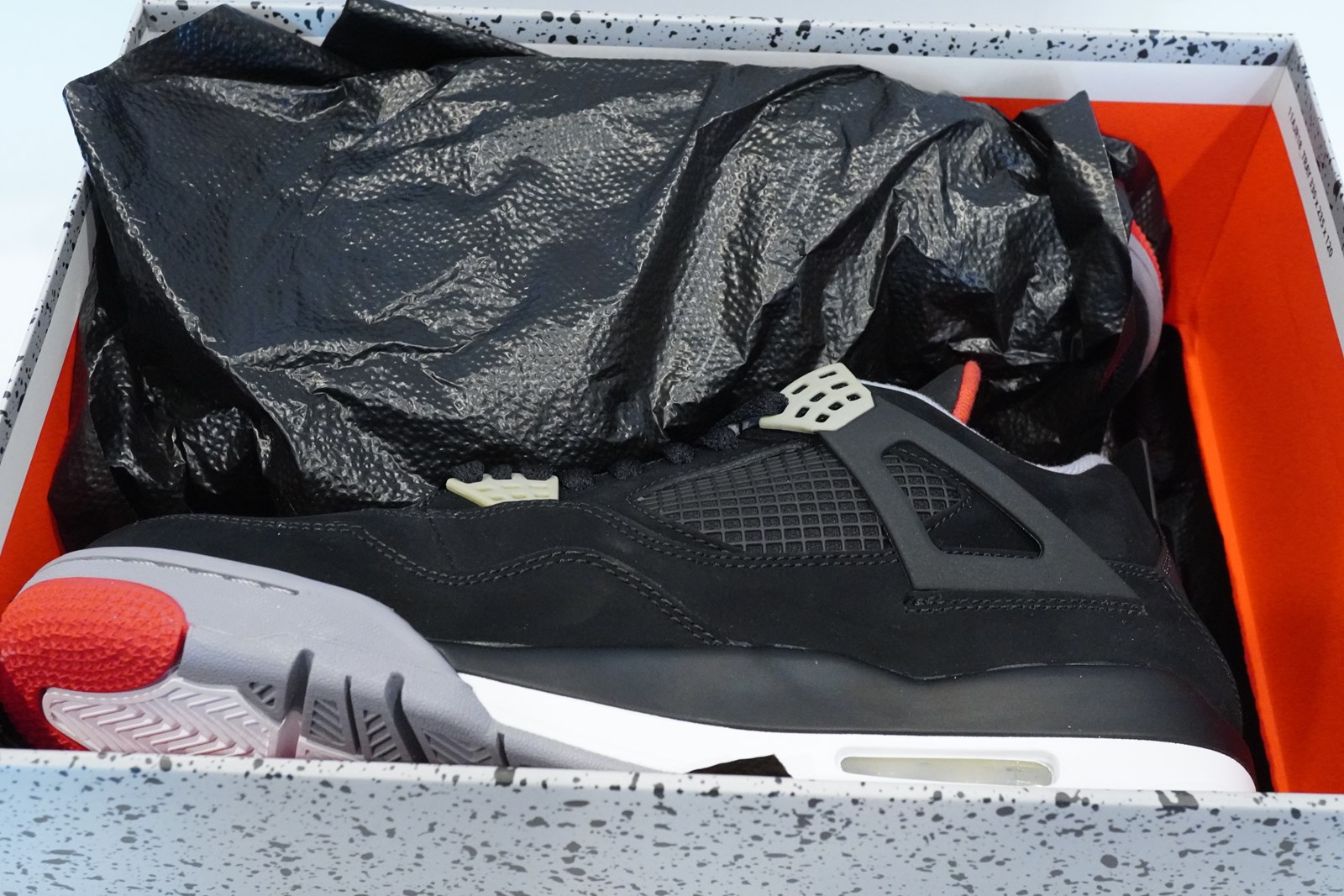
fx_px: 1680
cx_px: 672
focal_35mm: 45
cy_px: 448
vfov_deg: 29.9
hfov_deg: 43.6
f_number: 8
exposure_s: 1/25
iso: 6400
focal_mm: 30
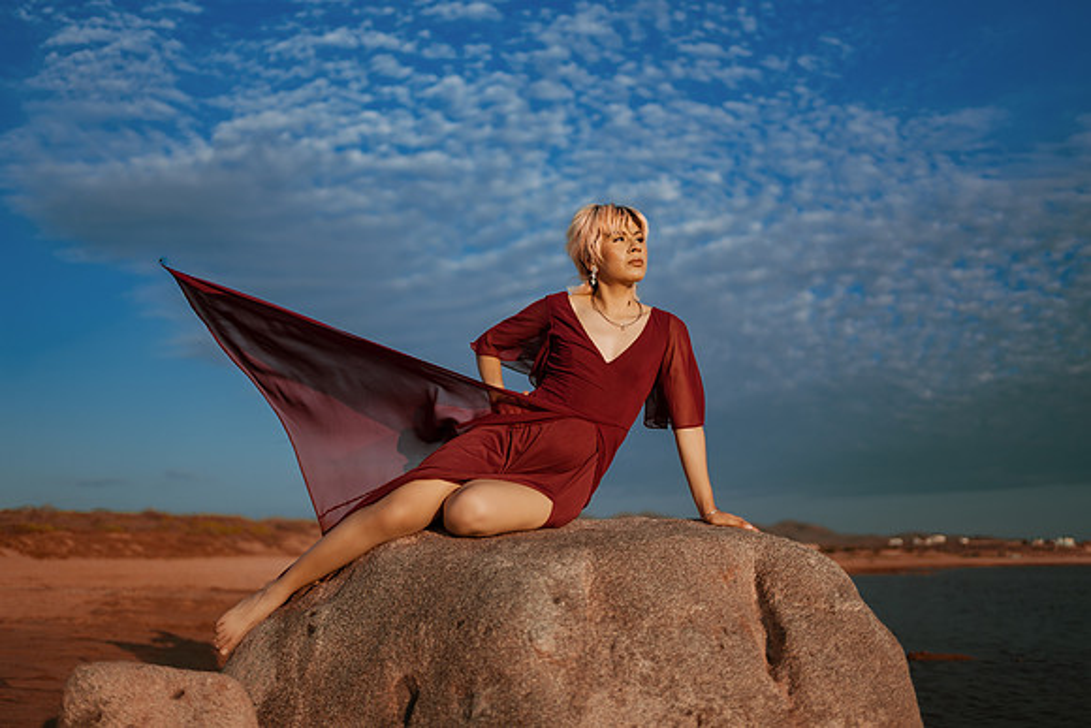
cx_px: 546
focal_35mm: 35
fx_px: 1061
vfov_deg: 37.9
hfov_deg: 54.4
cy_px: 364
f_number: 1.4
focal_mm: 35
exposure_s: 1/8000
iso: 100
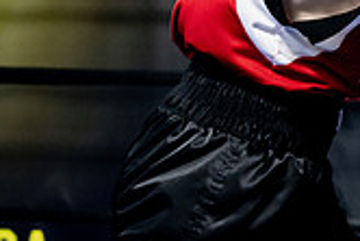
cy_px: -90
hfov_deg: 8.3
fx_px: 2452
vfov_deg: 5.6
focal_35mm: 245
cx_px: 458
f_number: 2.8
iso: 8000
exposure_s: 1/1000
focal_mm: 70
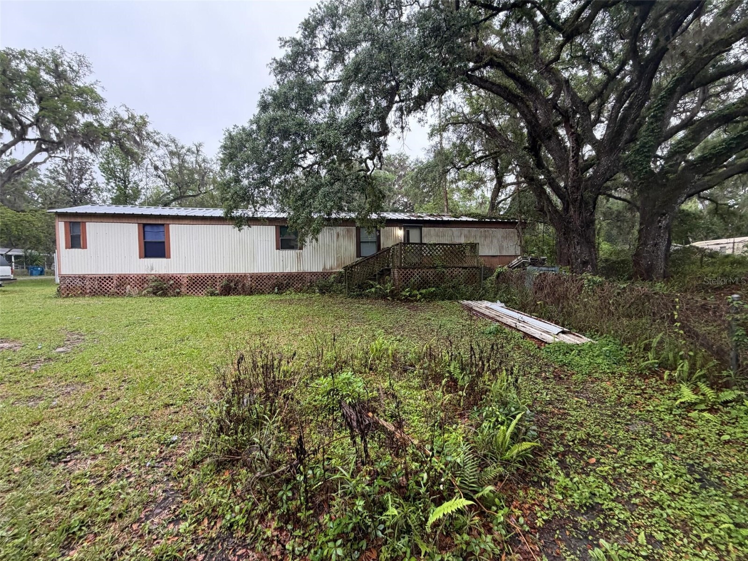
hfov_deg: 102.1
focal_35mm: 14
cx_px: 374
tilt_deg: +0.3
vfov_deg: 85.7
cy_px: 280
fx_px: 303
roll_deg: -0.1
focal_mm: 2.22
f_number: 2.2
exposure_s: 1/121
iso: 125
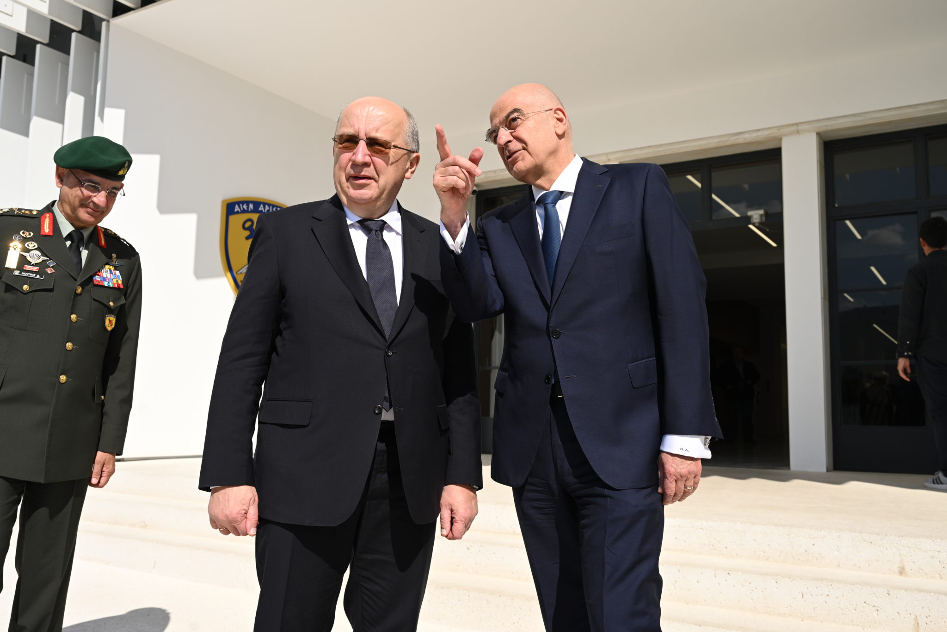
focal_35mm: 32
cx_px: 474
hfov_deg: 59.5
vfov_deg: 41.7
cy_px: 316
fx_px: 828
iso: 100
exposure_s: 1/500
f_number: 7.1
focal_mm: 31.5
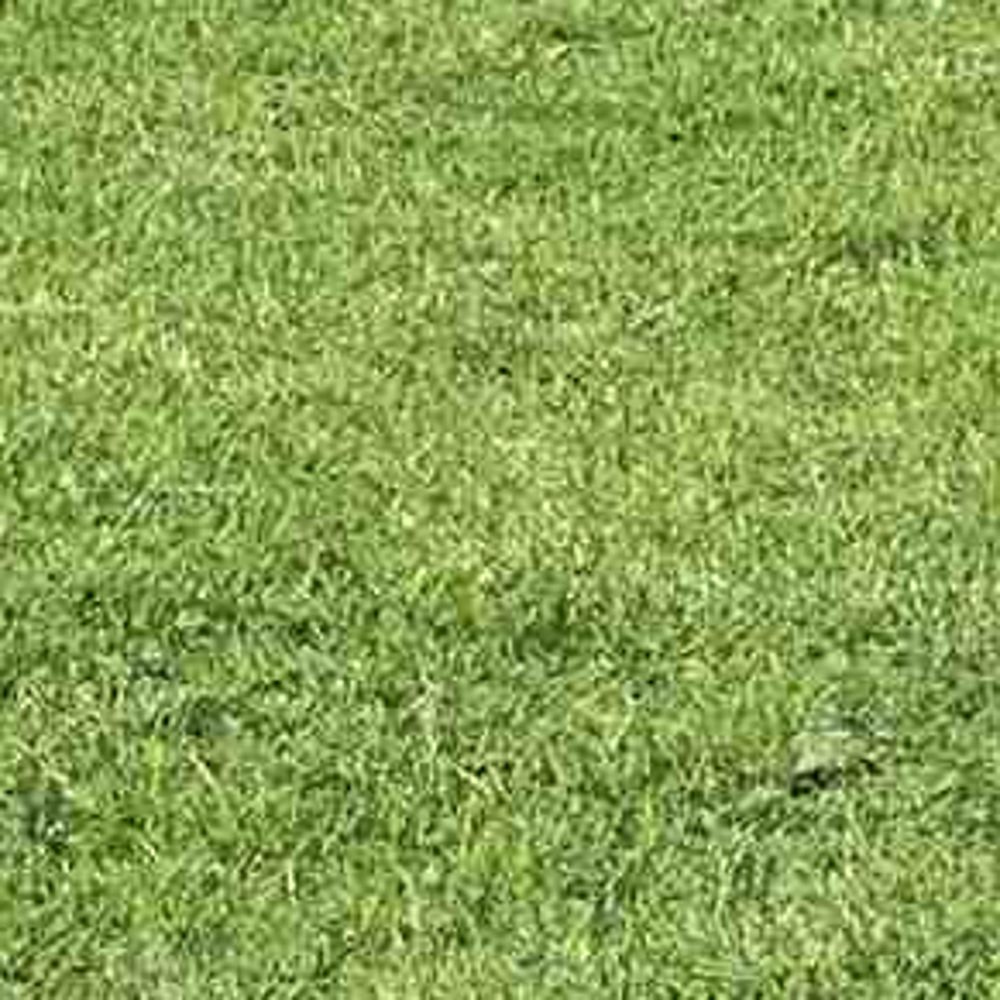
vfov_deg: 6.8
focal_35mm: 243
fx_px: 7942
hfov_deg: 7.2
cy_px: -1354
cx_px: -38
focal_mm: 4.2
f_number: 1.6
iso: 32
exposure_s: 1/2398
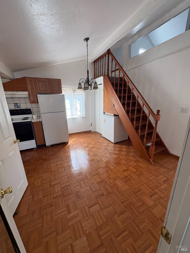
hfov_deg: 85.7
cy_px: 126
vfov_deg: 102.1
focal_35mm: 14
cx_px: 95
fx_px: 102
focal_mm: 2.22
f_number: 2.2
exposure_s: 1/99
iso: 100
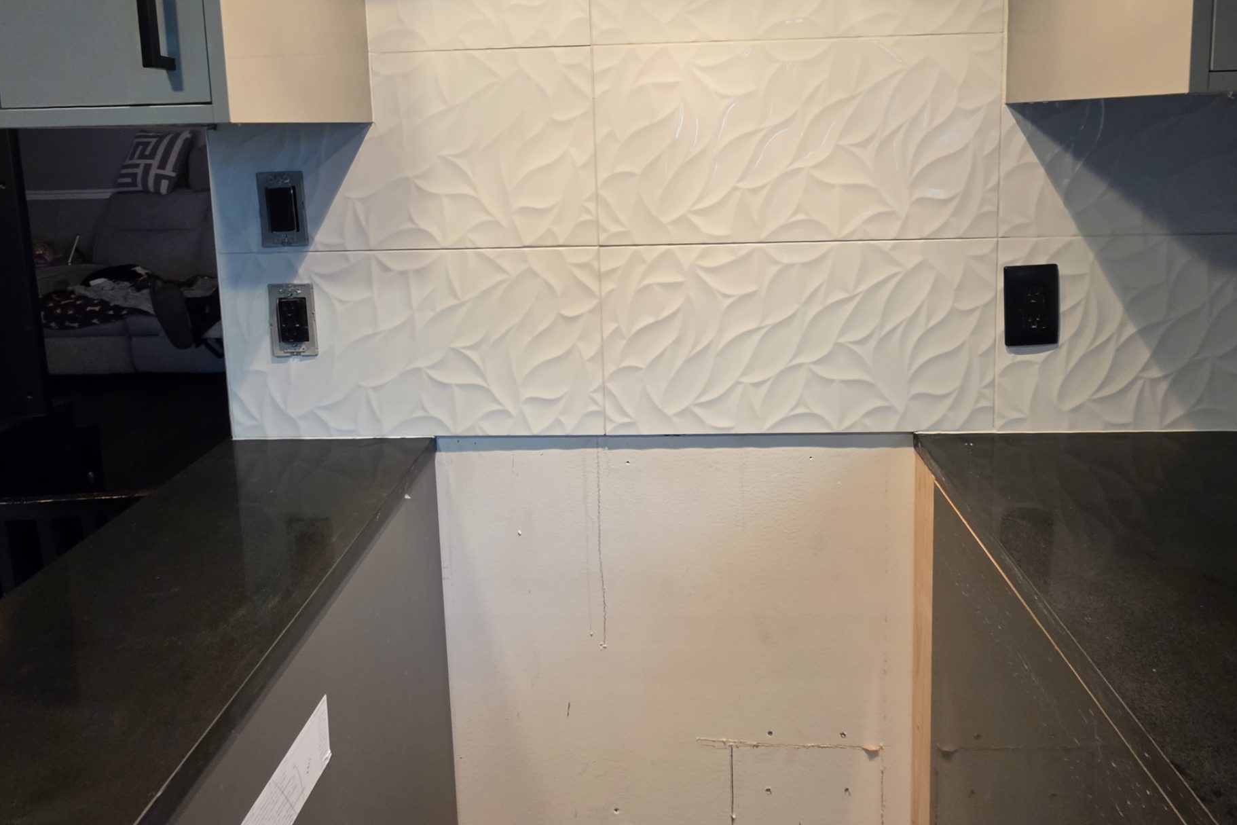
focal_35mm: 19
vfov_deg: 60.6
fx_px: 653
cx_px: 635
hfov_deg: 86.9
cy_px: 195
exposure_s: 1/60
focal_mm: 2.2
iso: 160
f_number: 1.9
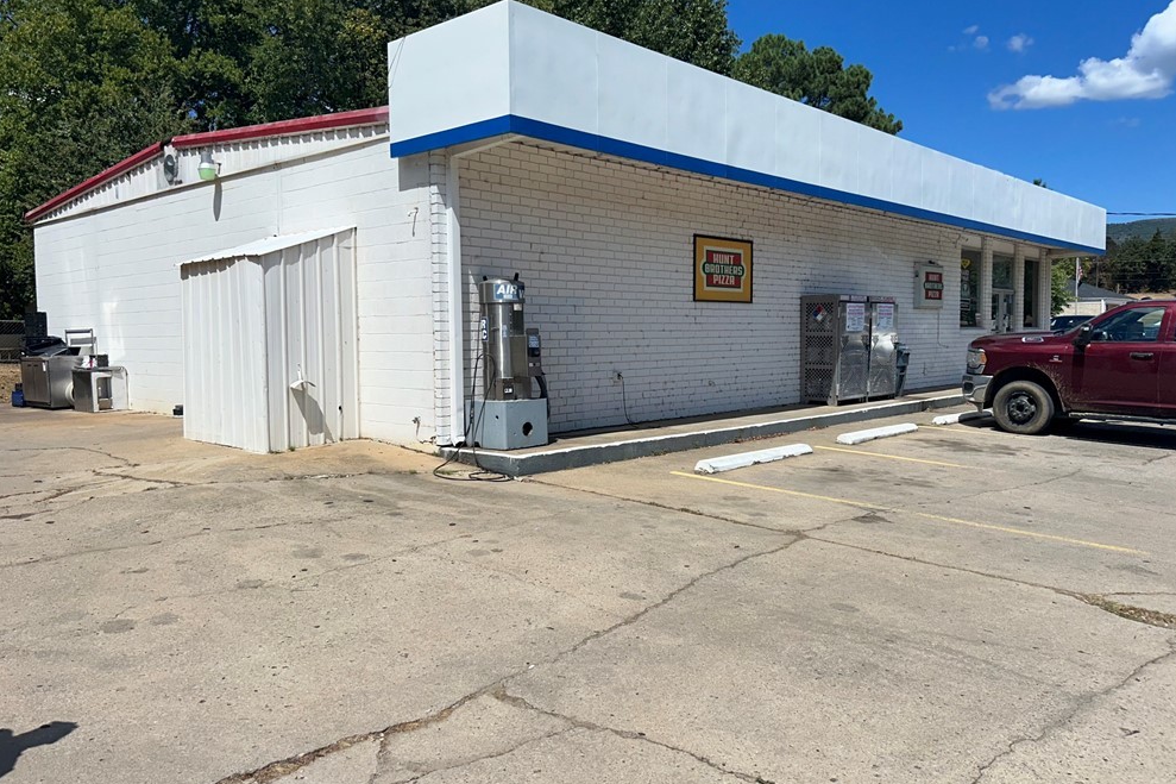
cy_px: 380
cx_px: 585
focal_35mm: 28
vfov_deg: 46.4
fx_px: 914
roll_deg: +0.8
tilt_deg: -3.5
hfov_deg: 65.5
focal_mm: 5.7
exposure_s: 1/11364
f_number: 1.5
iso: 32
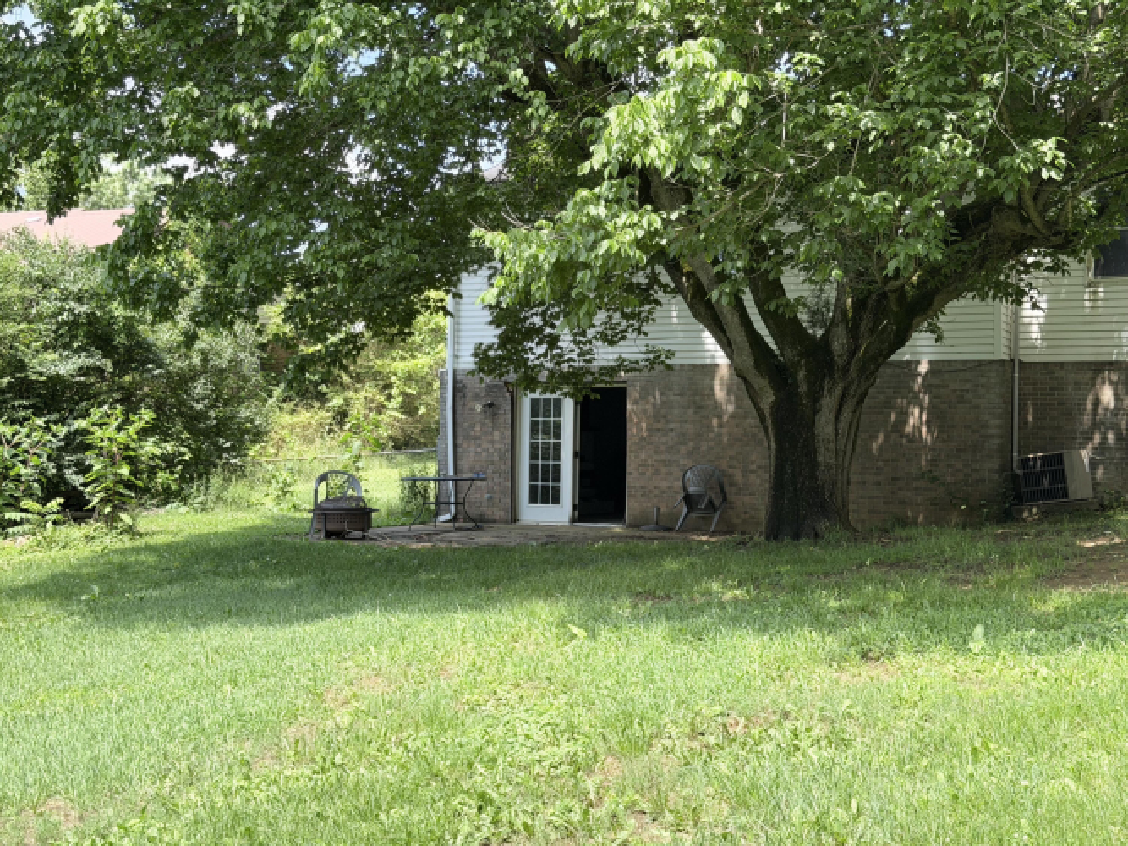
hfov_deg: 39.7
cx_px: 564
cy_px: 423
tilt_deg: +0.9
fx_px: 1564
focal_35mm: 48
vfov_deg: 30.3
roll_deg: -0.7
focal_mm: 6.76
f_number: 1.78
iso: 64
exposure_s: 1/706
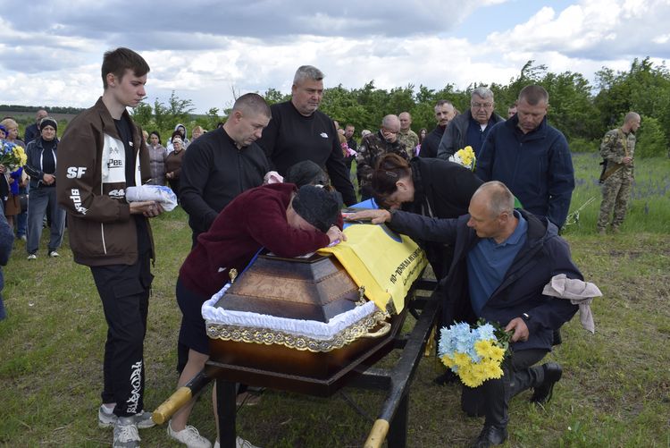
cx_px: 335
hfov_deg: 57.2
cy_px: 224
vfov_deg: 40.0
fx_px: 614
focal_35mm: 33
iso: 100
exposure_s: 1/200
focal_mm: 22
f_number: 7.1
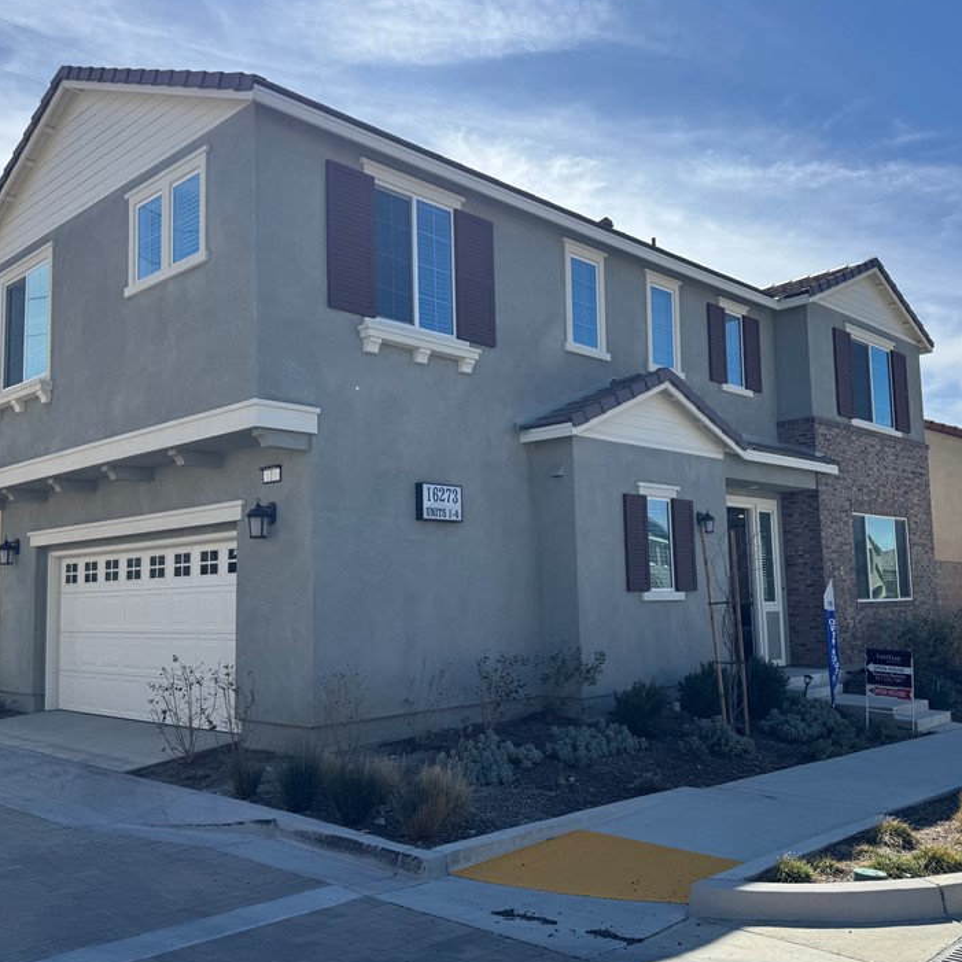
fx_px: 975
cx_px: 480
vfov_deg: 52.5
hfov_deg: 52.5
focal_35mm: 31
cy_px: 489
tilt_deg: +5.2
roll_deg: +0.6
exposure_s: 1/5348
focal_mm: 6.76
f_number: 1.78
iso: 80
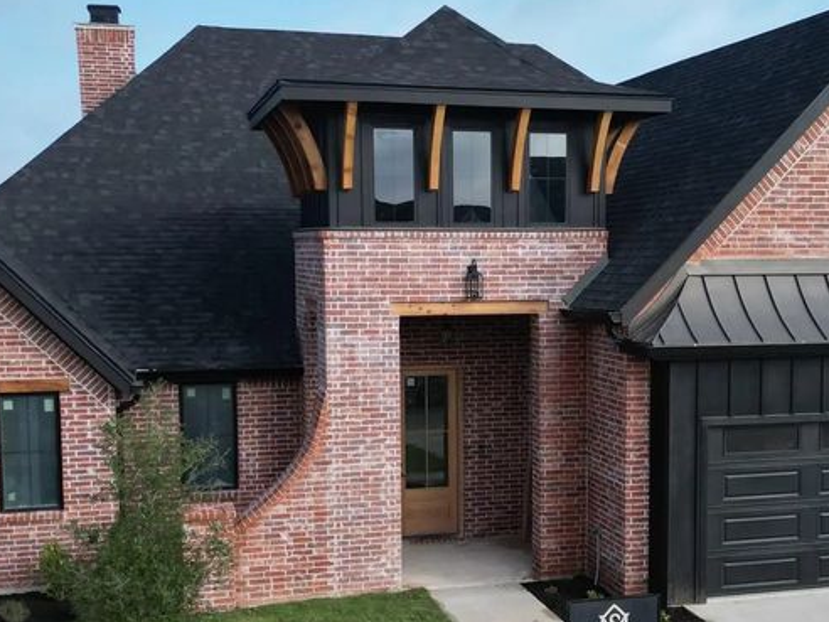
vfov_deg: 29.0
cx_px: 492
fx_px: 1197
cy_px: 383
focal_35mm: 50
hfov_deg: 38.1
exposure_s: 1/2000
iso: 120
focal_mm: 6.72
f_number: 1.7
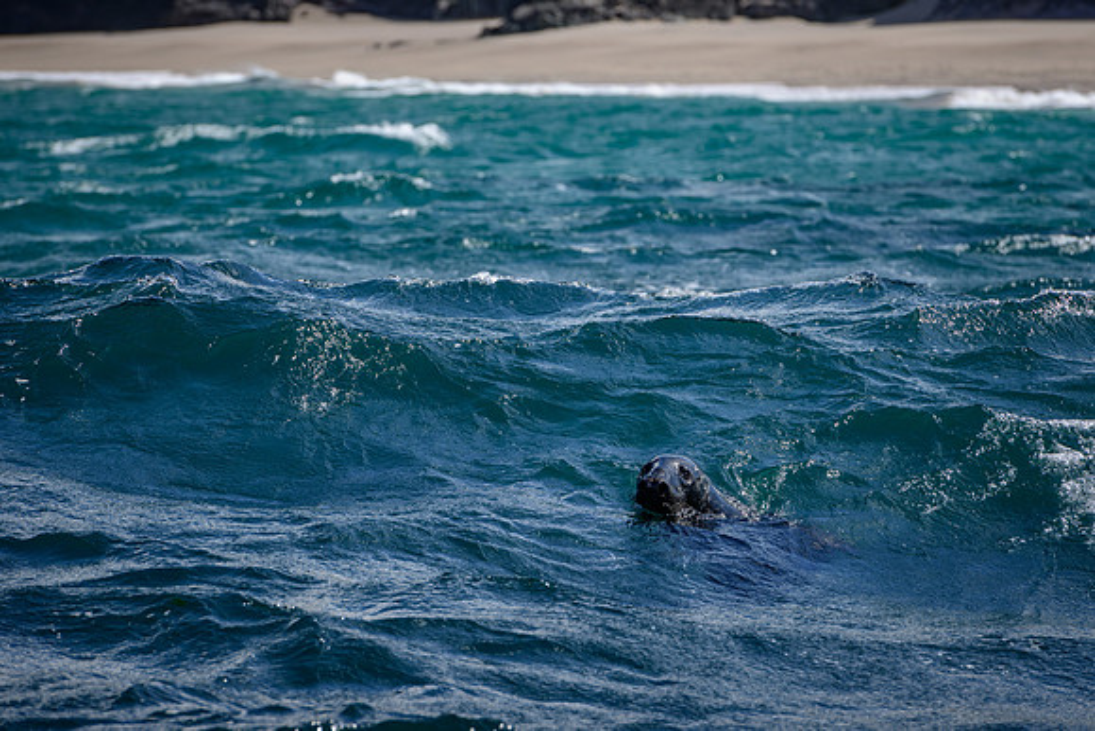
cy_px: 366
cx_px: 548
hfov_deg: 9.2
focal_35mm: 224
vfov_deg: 6.1
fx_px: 6827
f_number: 8
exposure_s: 1/800
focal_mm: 200
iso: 200
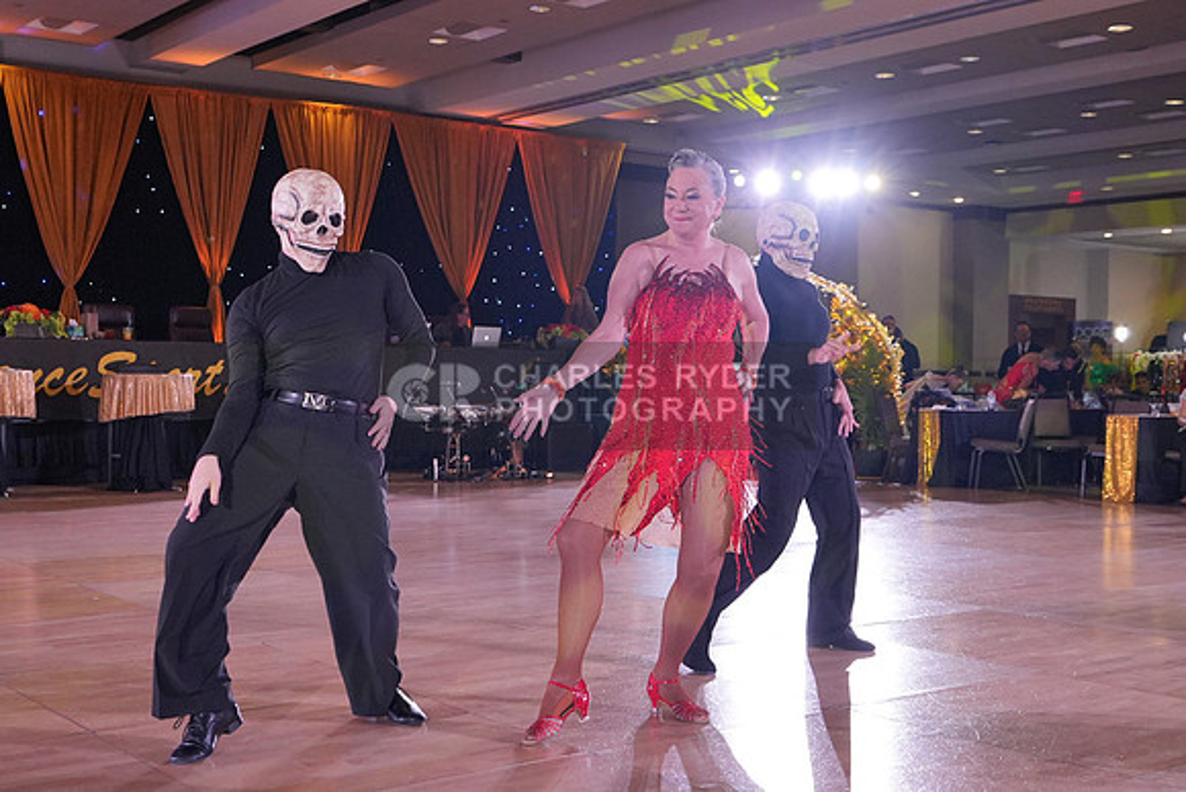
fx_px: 1516
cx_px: 593
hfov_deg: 42.7
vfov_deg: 29.3
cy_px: 396
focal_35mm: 46
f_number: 4
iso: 2000
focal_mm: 31
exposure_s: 1/400
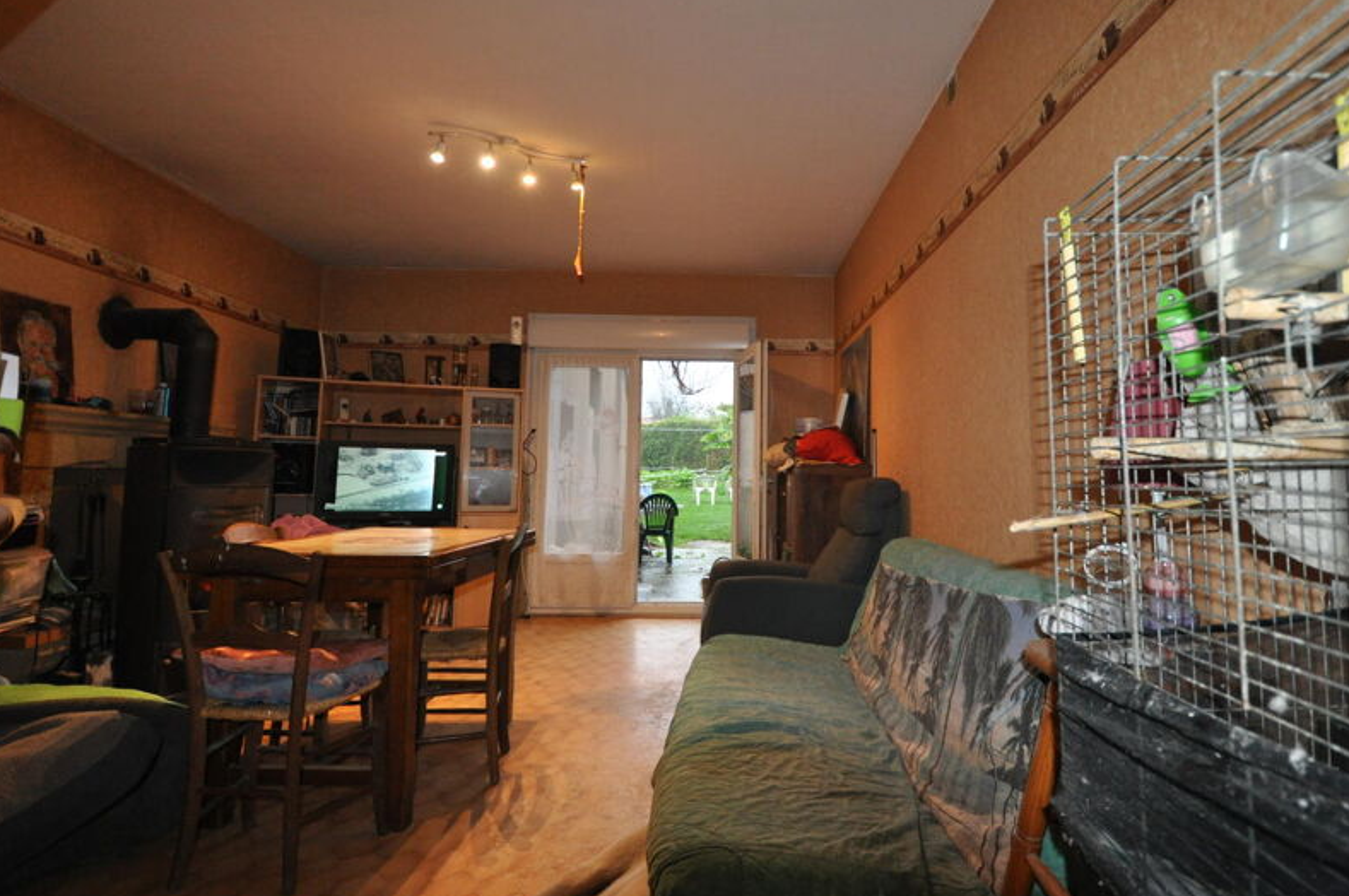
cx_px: 763
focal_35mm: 19
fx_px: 711
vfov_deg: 64.3
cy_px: 409
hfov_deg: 86.5
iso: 800
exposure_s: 1/60
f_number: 3.5
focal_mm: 10
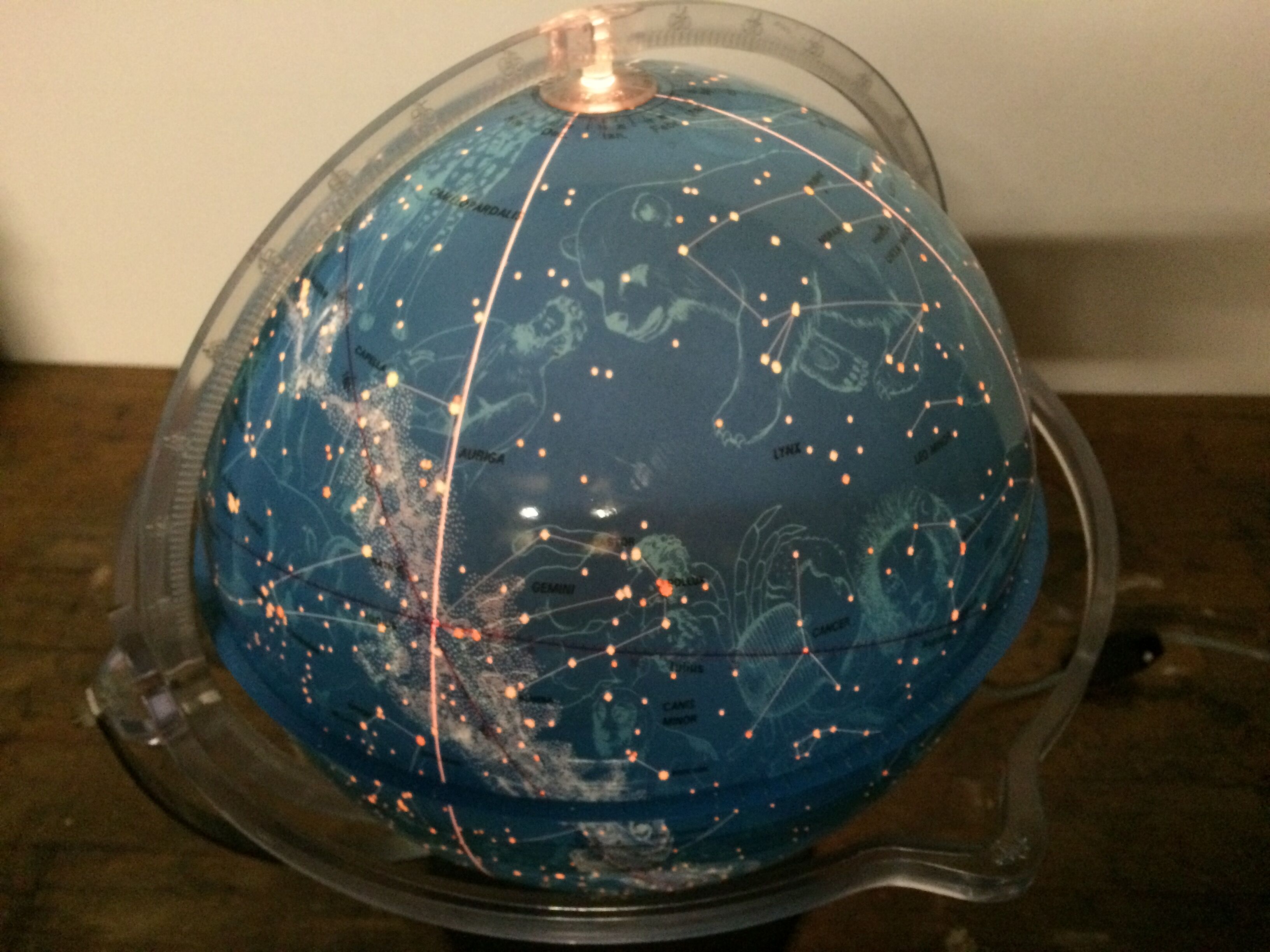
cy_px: 476
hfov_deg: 61.7
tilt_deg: -44.2
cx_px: 635
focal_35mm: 29
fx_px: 1064
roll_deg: +1.7
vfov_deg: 48.2
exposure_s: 1/17
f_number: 2.2
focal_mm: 4.15
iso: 400
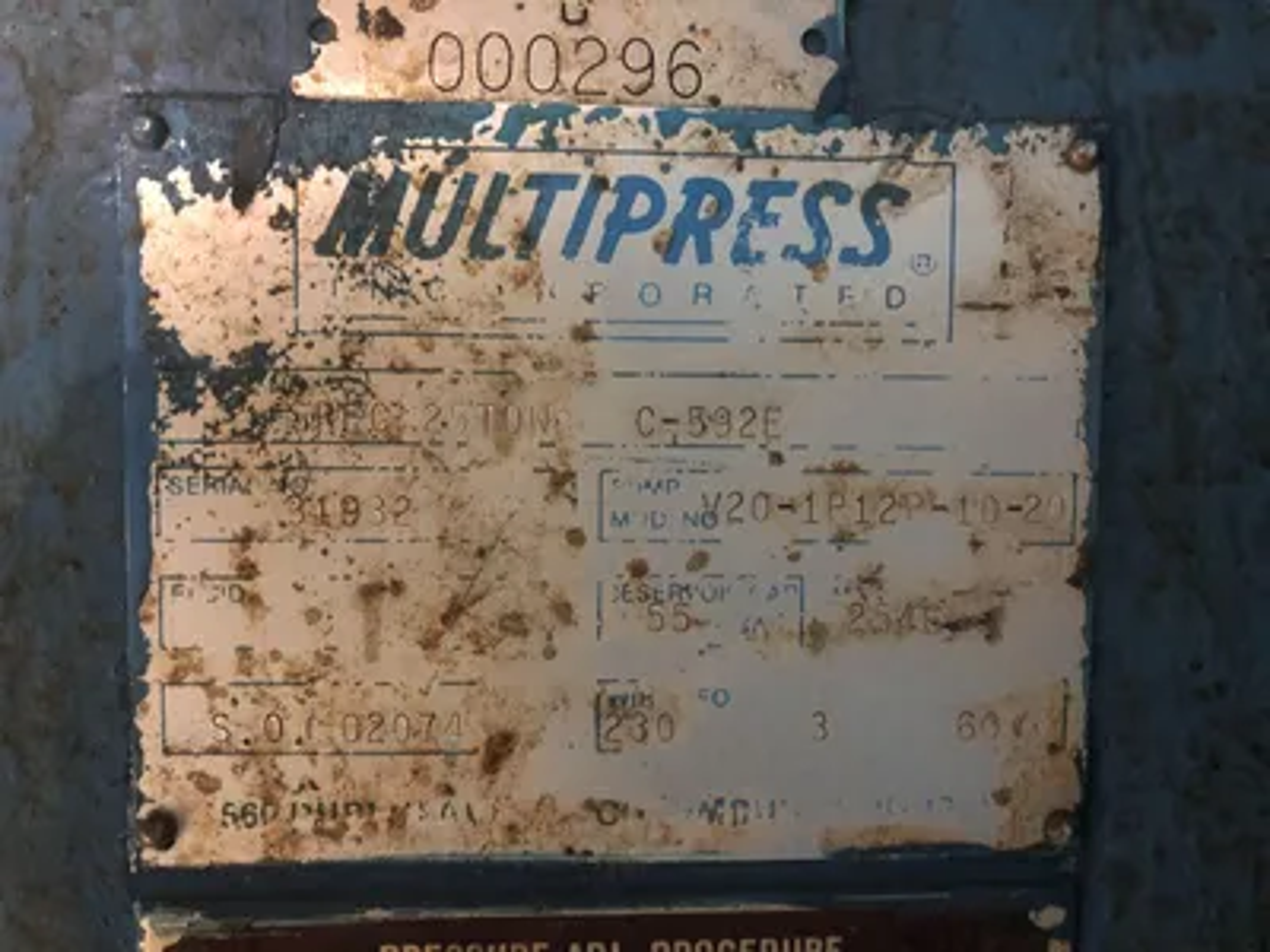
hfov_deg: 63.4
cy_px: 476
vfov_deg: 49.7
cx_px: 635
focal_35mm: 28
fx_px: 1027
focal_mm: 4
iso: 125
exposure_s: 1/4
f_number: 1.8
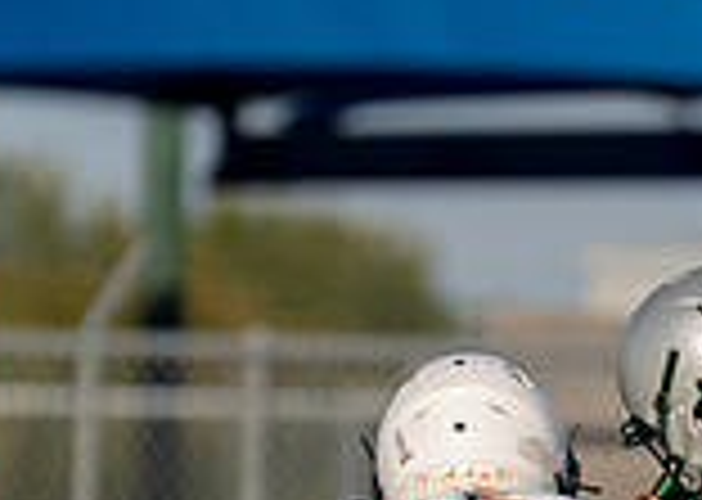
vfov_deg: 0.9
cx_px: 770
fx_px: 30126
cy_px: 636
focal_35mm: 1513
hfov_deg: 1.3
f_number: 2.8
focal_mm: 191
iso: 200
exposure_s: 1/3200
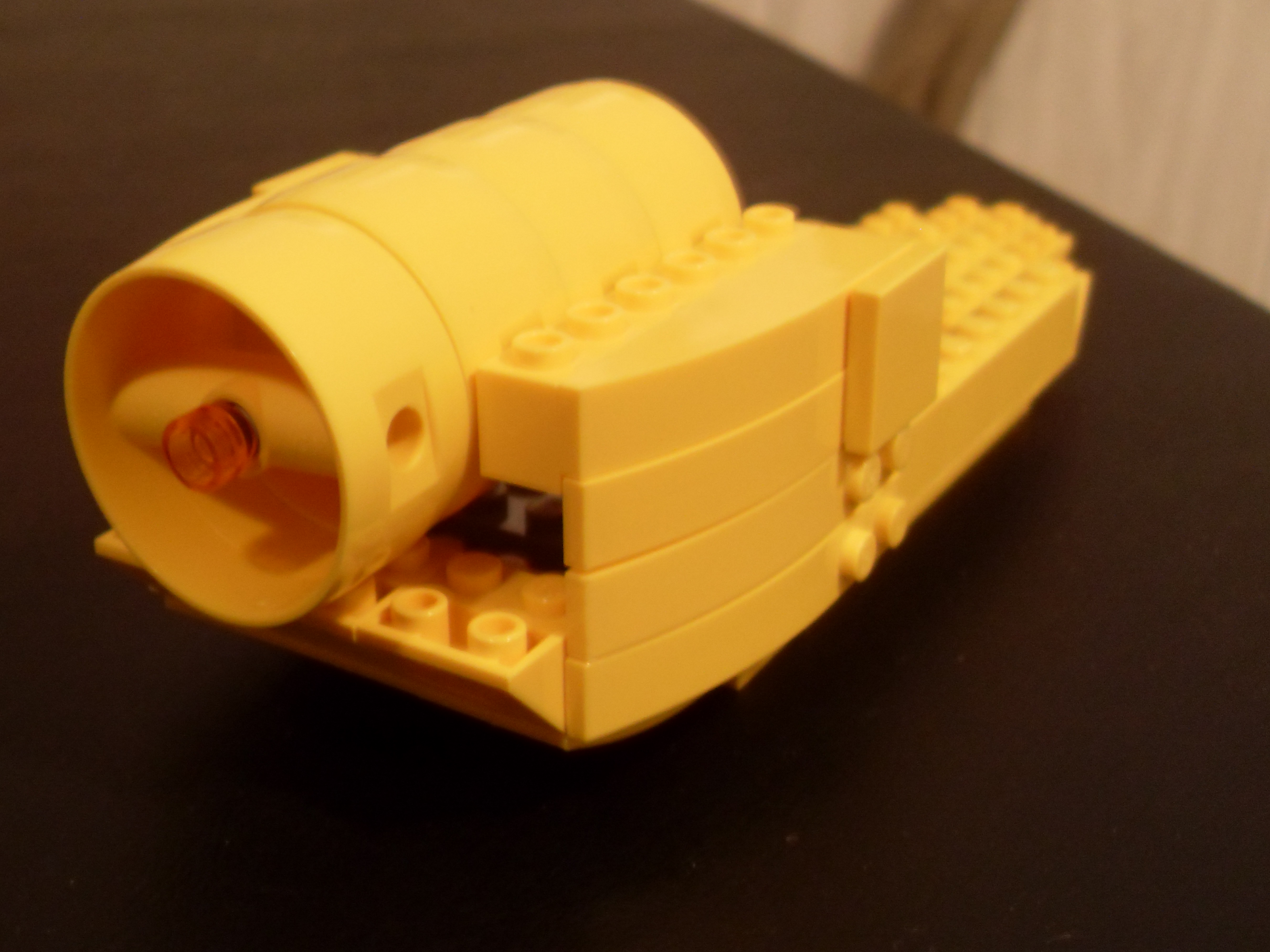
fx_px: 1761
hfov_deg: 39.4
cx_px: 489
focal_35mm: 48
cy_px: 463
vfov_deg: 30.3
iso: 200
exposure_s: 1/4
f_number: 2.8
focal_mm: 6.3
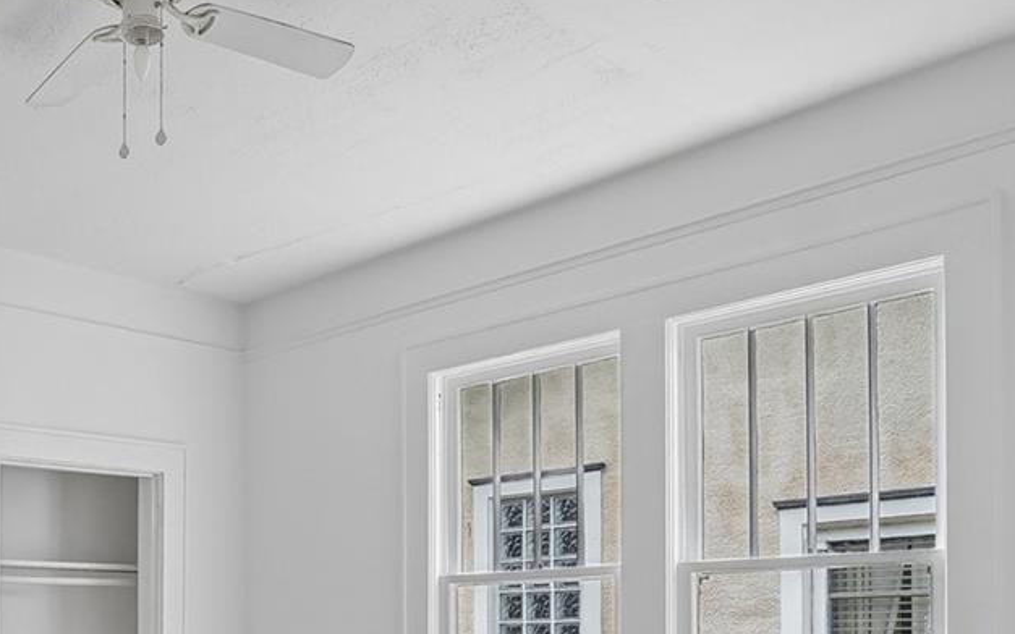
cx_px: 160
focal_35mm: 39
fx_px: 1079
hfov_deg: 46.8
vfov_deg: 29.9
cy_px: 671
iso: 400
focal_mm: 10
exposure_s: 1/30
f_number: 8
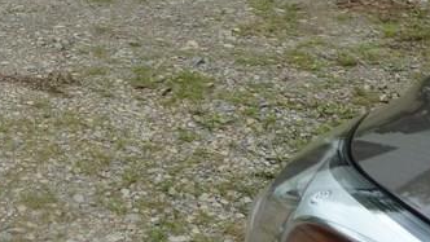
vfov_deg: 12.7
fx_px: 958
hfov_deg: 21.5
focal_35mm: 84
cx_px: -201
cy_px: -233
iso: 100
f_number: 4
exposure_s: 1/500
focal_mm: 4.1
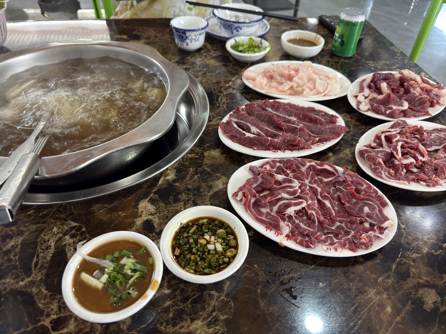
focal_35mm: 24
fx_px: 309
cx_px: 223
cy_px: 167
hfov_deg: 71.6
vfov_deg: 56.8
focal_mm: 6.76
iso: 160
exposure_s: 1/60
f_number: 1.78
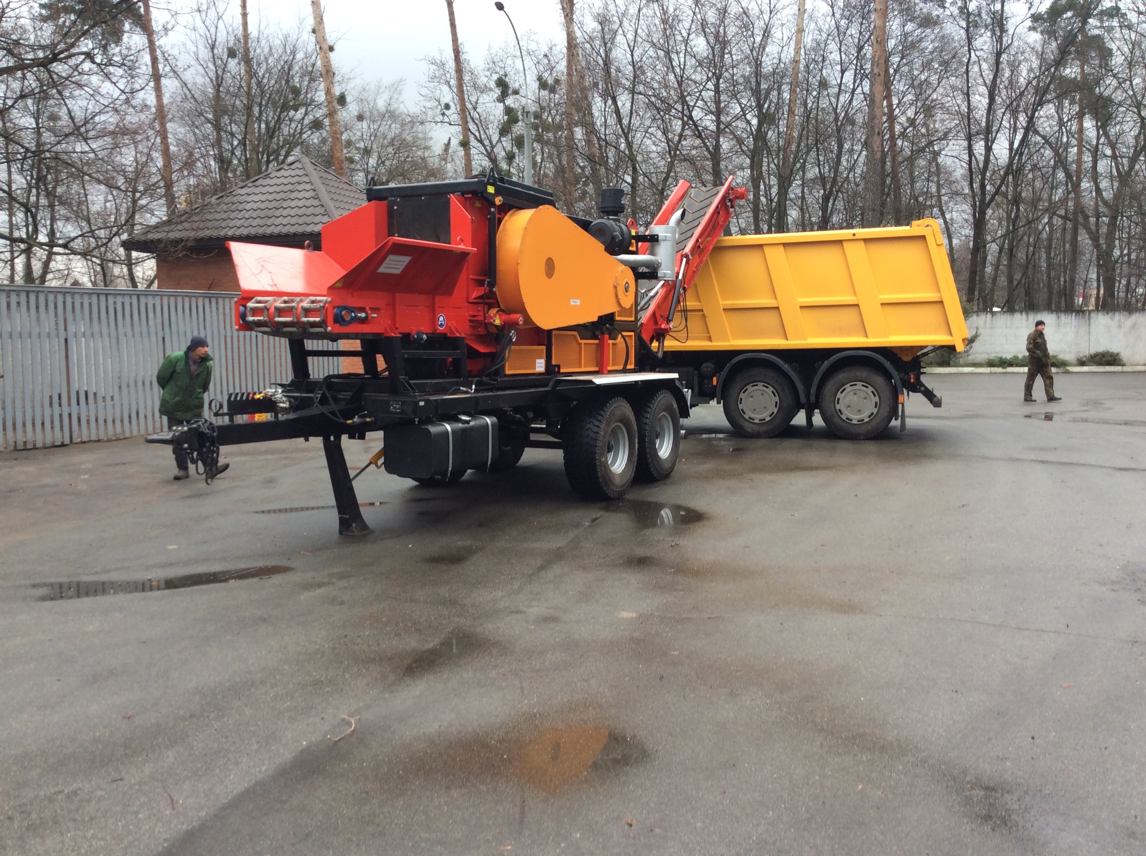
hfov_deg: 56.9
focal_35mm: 32
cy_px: 428
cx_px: 573
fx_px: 1058
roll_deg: +2.6
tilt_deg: -3.2
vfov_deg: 44.1
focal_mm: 3.3
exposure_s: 1/259
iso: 32
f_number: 2.4
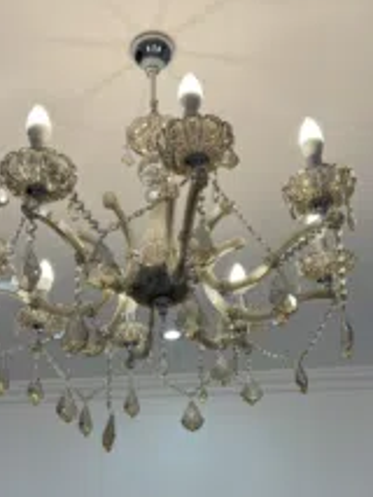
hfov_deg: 32.1
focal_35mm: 45
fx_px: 646
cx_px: 154
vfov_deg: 41.2
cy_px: 350
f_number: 1.78
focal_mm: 6.76
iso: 64
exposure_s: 1/100
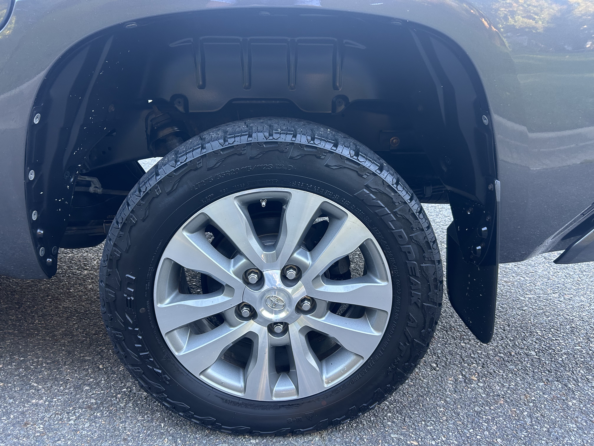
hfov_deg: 67.3
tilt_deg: -16.5
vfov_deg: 53.1
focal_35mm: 26
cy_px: 223
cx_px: 297
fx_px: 446
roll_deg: +0.1
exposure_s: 1/68
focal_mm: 5.7
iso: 125
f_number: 1.5
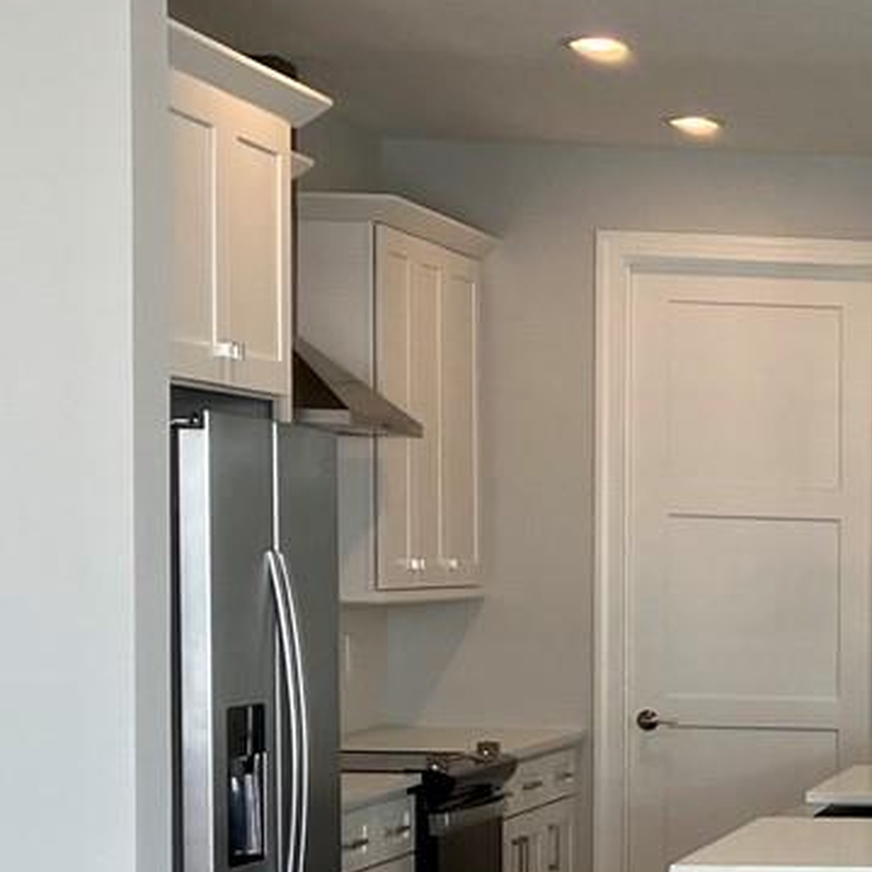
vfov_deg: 15.6
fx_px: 3135
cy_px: 807
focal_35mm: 110
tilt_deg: -3.7
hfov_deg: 14.2
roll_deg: -0.4
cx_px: 1511
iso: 64
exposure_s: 1/120
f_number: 1.8
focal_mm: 3.99
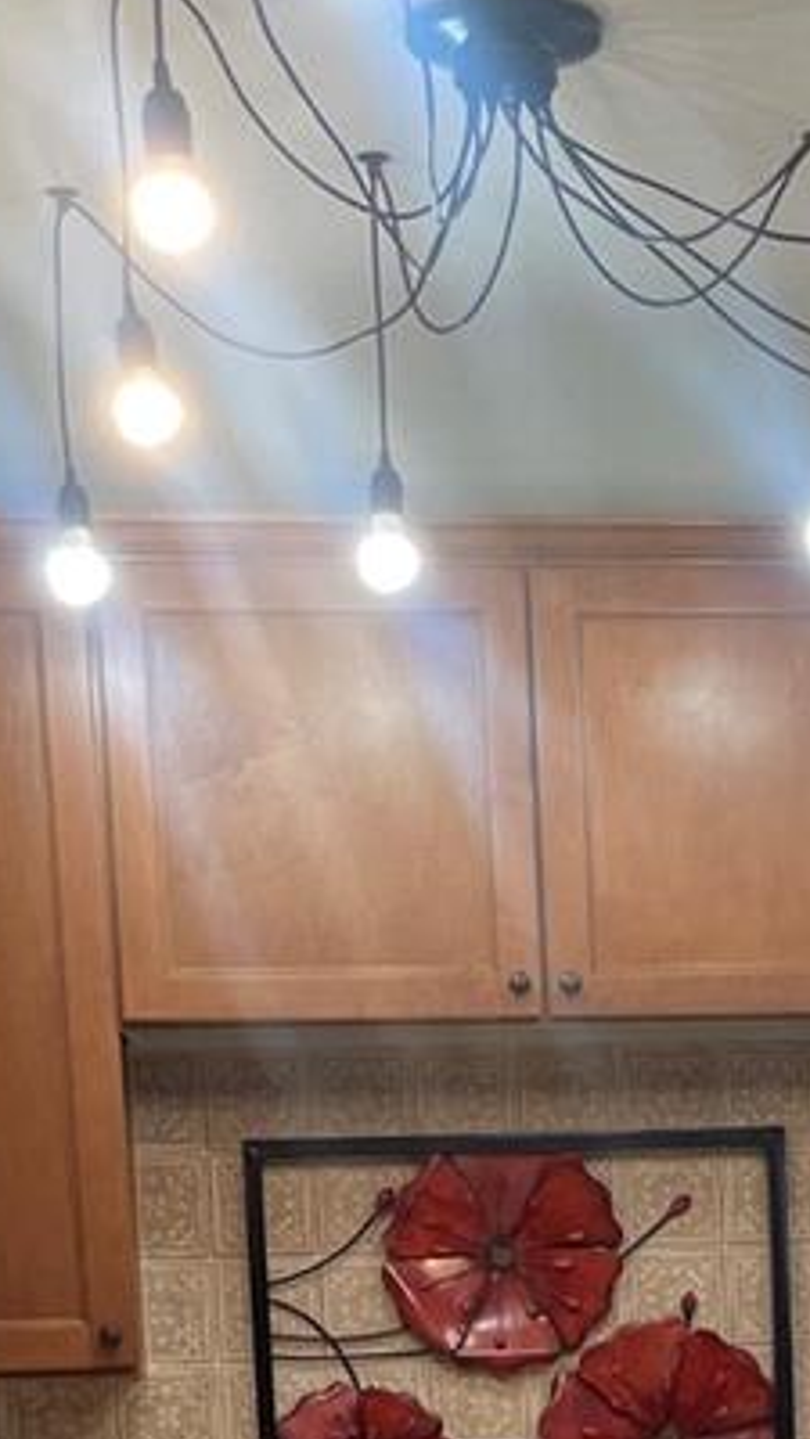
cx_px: 821
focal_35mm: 85
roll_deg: +1.6
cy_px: 1723
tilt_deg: -7.0
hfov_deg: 14.0
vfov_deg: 23.0
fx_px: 3246
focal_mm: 4.2
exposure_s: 1/60
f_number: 1.6
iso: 100
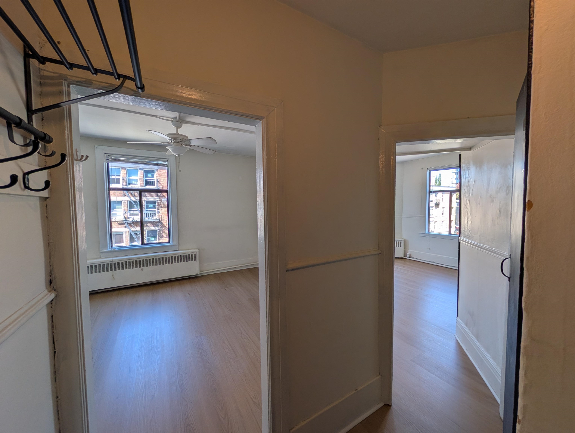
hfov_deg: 110.5
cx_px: 288
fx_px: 200
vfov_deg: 94.6
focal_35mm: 12
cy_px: 216
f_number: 1.7
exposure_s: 1/500
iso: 57
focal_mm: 2.02
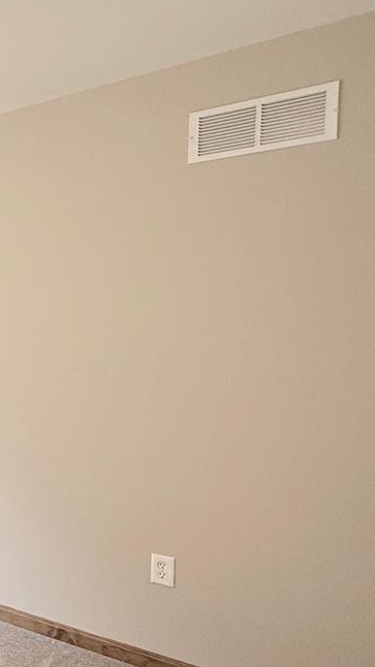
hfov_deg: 22.3
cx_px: -286
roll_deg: -0.4
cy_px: 363
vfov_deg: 57.9
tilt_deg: -1.8
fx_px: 602
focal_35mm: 34
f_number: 2.2
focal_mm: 2.22
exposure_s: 1/99
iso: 125
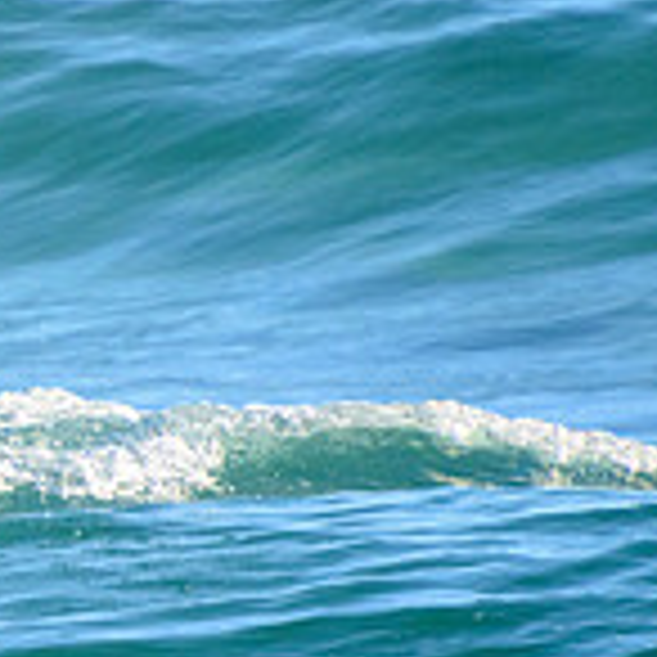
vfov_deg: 0.9
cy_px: 412
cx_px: -634
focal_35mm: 2024
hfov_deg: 0.9
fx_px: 43461
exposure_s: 1/2500
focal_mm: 400
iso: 800
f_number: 5.6
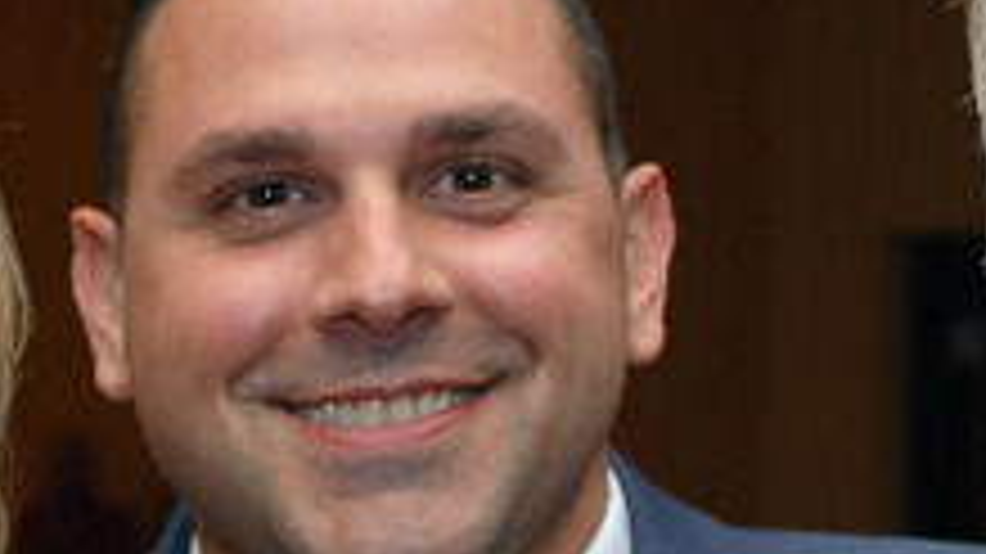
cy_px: 381
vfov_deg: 6.9
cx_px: 342
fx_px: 4591
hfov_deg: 12.2
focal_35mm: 176
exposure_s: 1/60
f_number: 4
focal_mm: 35
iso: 400
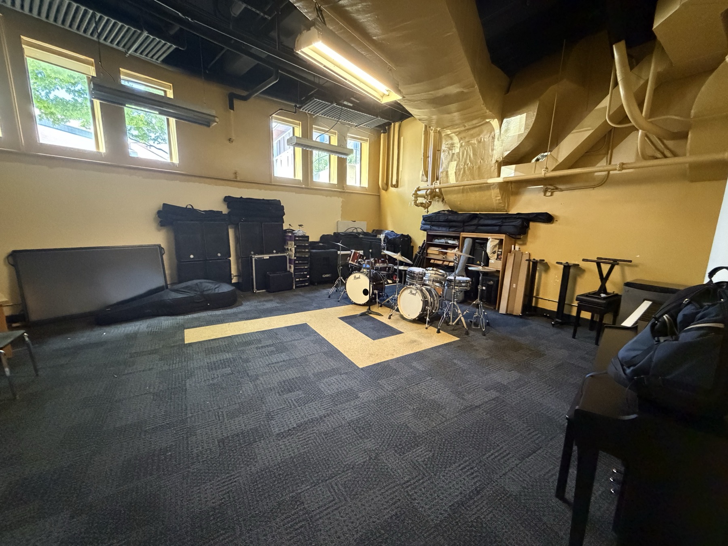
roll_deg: -1.2
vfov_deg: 85.7
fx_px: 294
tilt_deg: -10.4
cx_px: 364
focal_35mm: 14
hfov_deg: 102.1
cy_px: 273
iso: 1000
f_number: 2.2
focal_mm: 2.22
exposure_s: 1/60
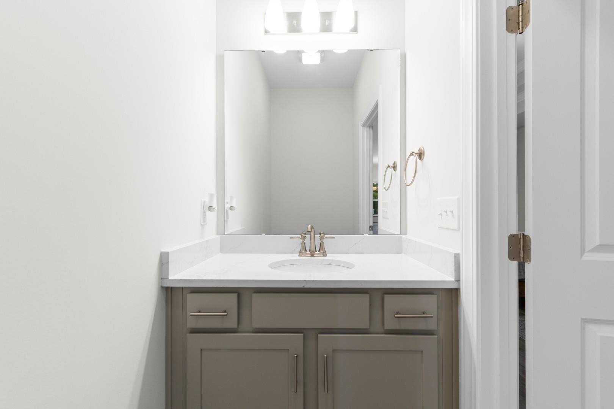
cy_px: 204
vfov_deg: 77.3
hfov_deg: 100.4
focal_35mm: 15
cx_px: 307
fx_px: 256
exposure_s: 1/5
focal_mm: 10
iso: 100
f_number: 4.5
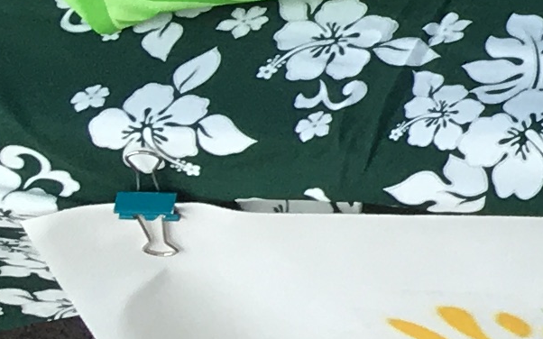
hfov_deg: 8.2
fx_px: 3048
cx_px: 1785
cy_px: -222
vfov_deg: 6.3
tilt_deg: -41.5
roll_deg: -2.3
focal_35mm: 206
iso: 25
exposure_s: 1/496
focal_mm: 4.15
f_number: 2.2
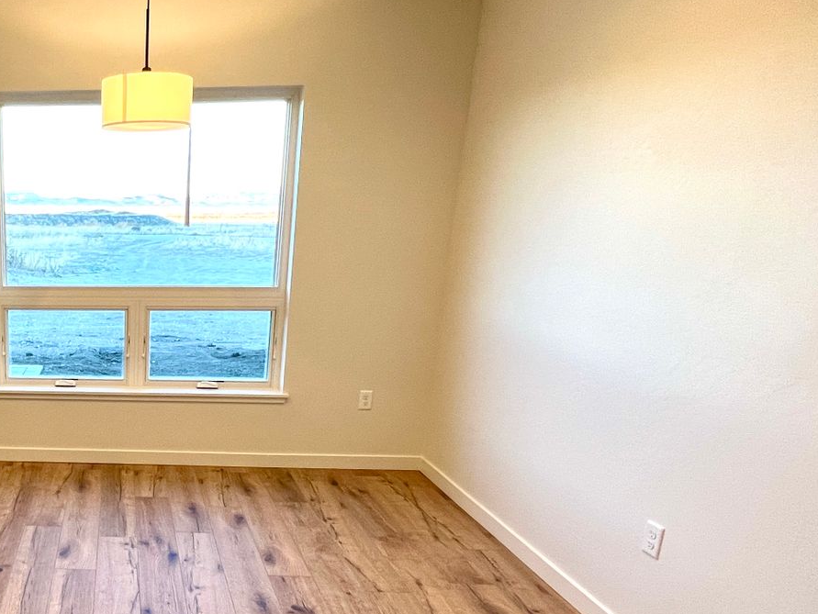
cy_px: 399
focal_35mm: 28
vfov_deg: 49.1
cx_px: 63
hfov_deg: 54.2
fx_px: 662
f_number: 1.8
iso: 160
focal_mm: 1.57
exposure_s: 1/120
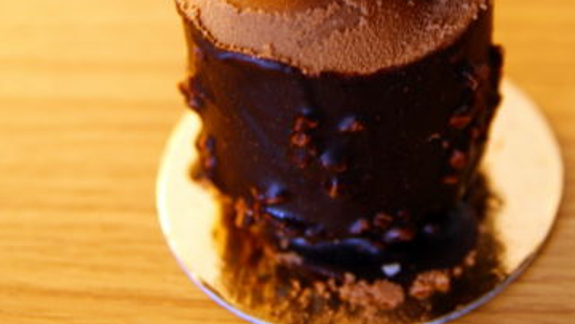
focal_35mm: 82
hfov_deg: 25.9
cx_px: 295
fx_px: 1251
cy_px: 75
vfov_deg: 14.7
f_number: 2.8
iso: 400
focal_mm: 40
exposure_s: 1/8
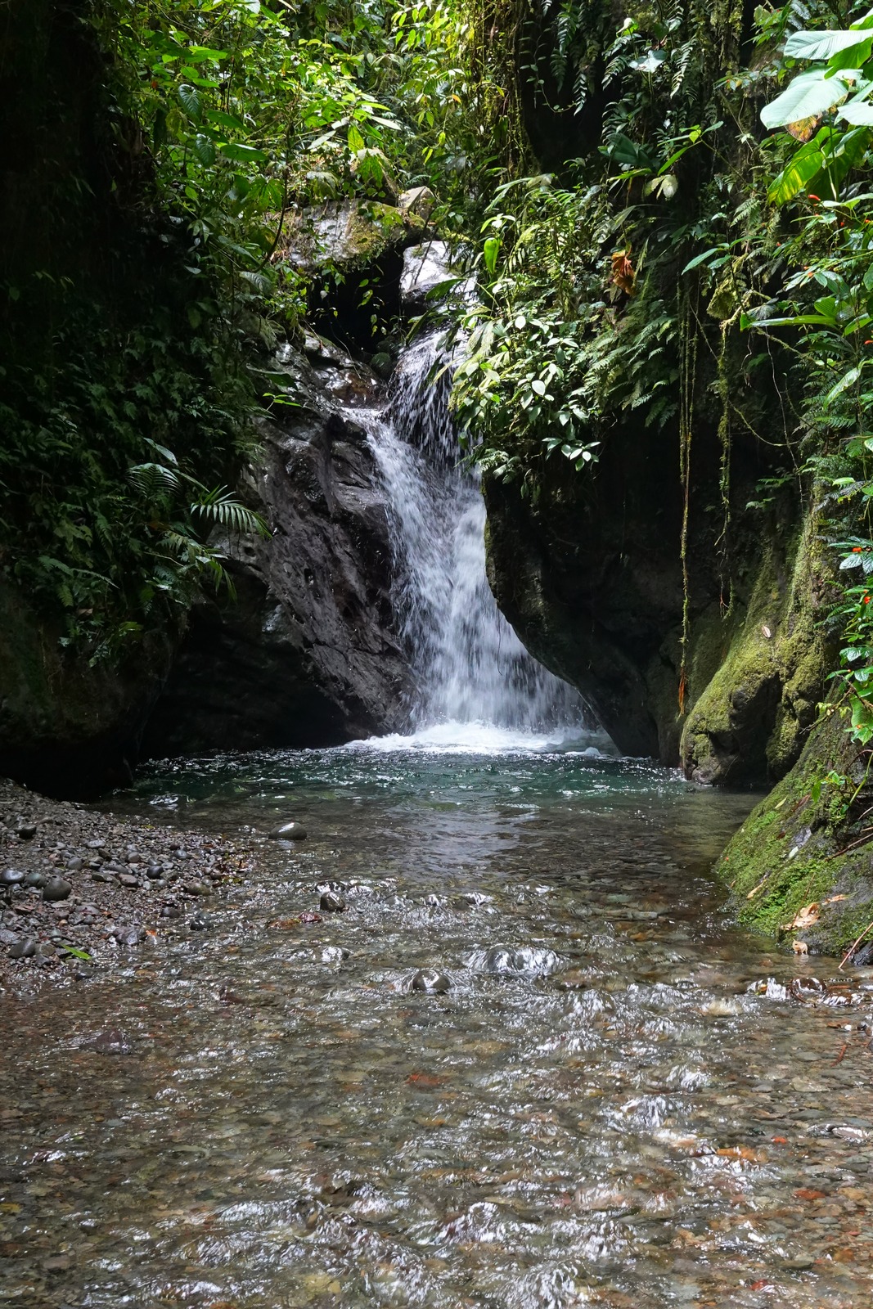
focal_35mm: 50
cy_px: 654
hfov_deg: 27.0
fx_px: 1818
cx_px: 436
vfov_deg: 39.6
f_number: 5.6
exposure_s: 1/30
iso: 1000
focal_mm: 18.21
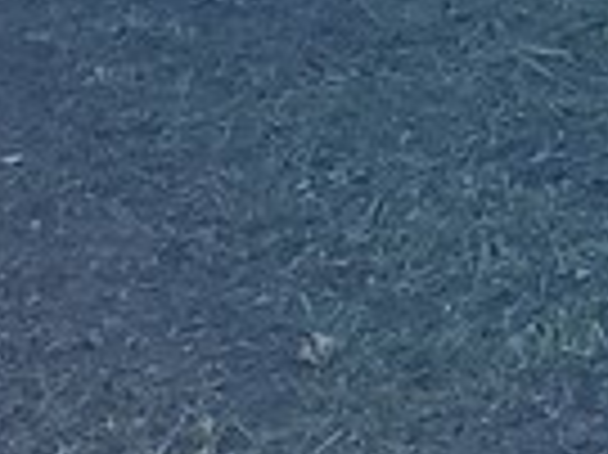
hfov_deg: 10.7
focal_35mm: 175
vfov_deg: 8.1
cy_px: -458
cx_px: 1018
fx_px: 3071
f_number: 1.8
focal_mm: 6.4
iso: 12
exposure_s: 1/373
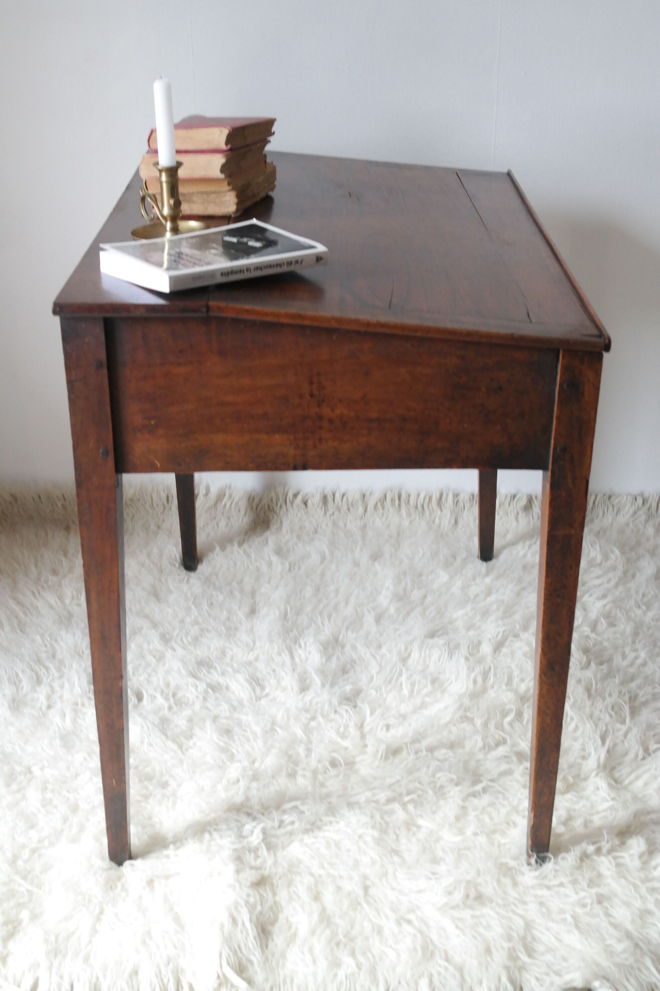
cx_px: 330
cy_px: 496
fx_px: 1347
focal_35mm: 49
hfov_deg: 27.5
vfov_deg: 40.3
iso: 1600
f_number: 5.6
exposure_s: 1/30
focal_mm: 32
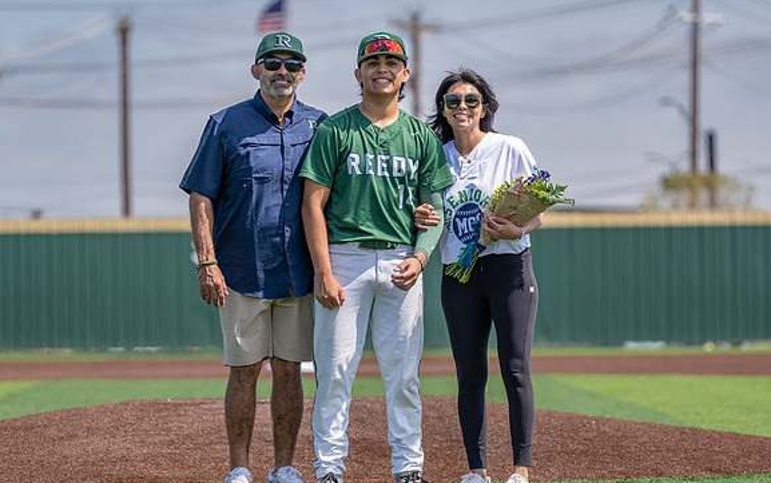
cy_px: 245
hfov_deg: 11.7
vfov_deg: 7.3
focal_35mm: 179
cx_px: 374
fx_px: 3762
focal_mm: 147
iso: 100
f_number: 2.8
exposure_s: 1/1600
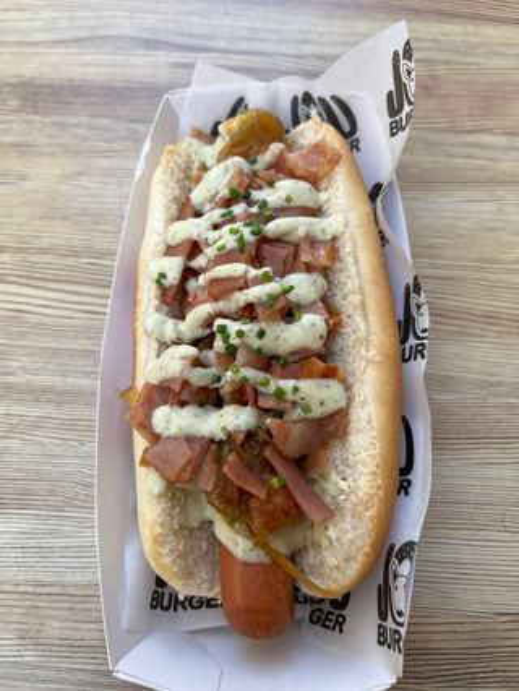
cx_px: 260
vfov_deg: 67.3
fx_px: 519
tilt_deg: -70.7
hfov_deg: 53.1
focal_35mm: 26
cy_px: 346
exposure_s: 1/347
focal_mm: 5.7
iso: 50
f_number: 1.5
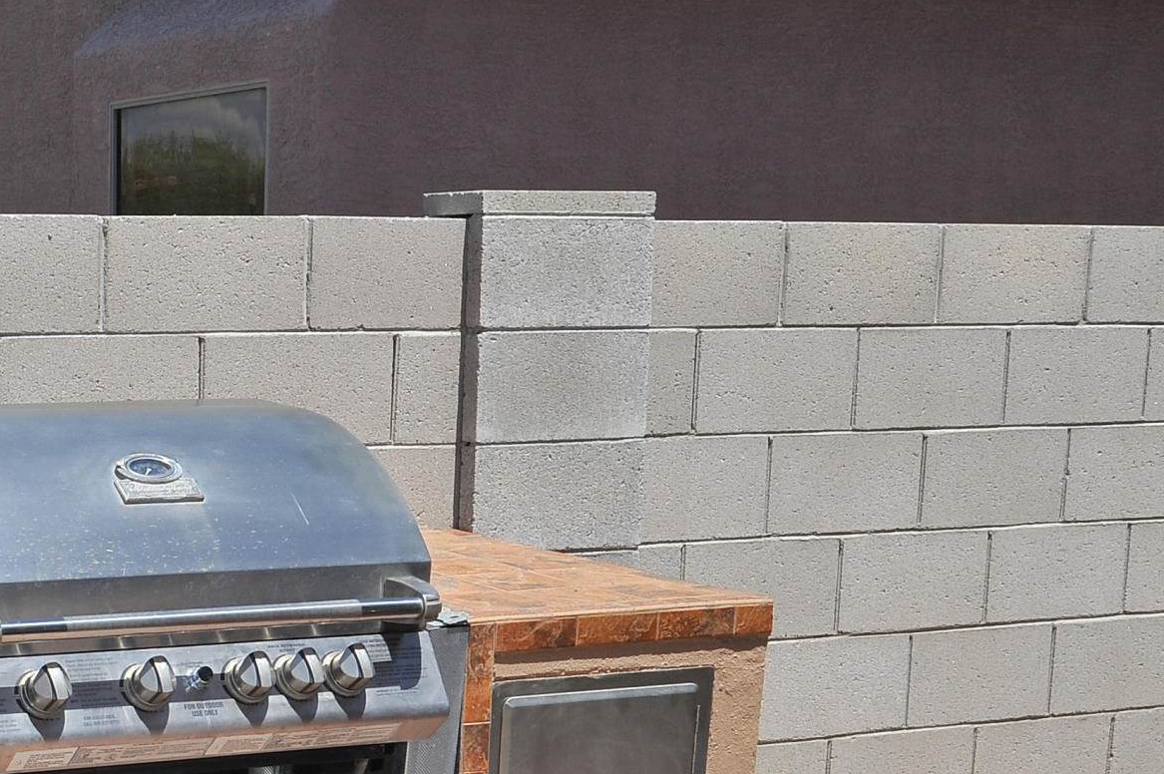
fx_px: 2326
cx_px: -196
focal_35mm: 72
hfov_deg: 25.5
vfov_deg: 18.5
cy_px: 749
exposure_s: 1/320
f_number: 14
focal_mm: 28
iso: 320
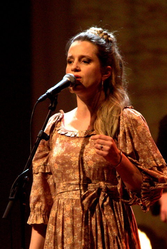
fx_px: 2084
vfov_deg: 6.9
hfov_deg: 4.6
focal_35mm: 300
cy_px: 124
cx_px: 84
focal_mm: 200
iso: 2800
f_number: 2.8
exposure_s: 1/125
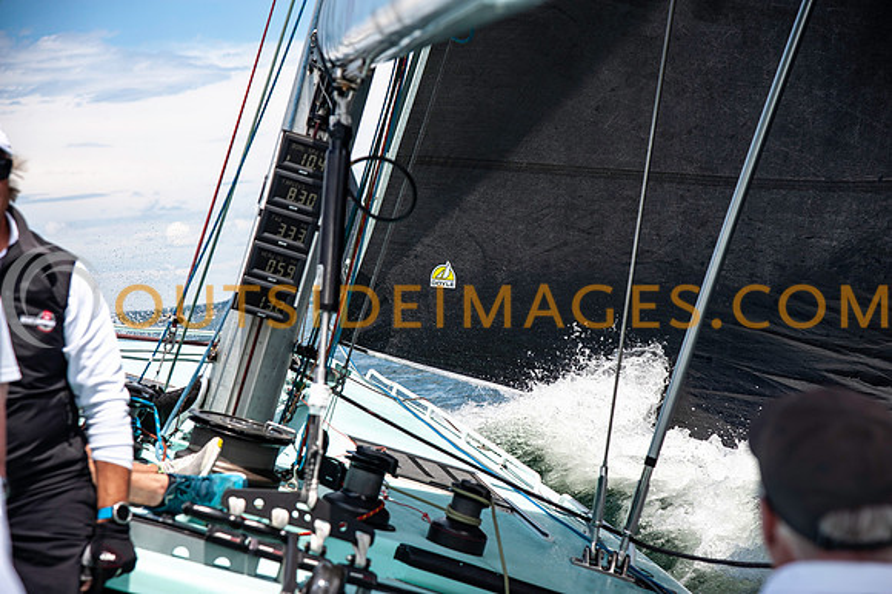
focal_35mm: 92
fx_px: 2278
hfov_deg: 22.2
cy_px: 297
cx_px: 446
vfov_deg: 14.8
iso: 250
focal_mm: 92
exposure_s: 1/800
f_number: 5.6
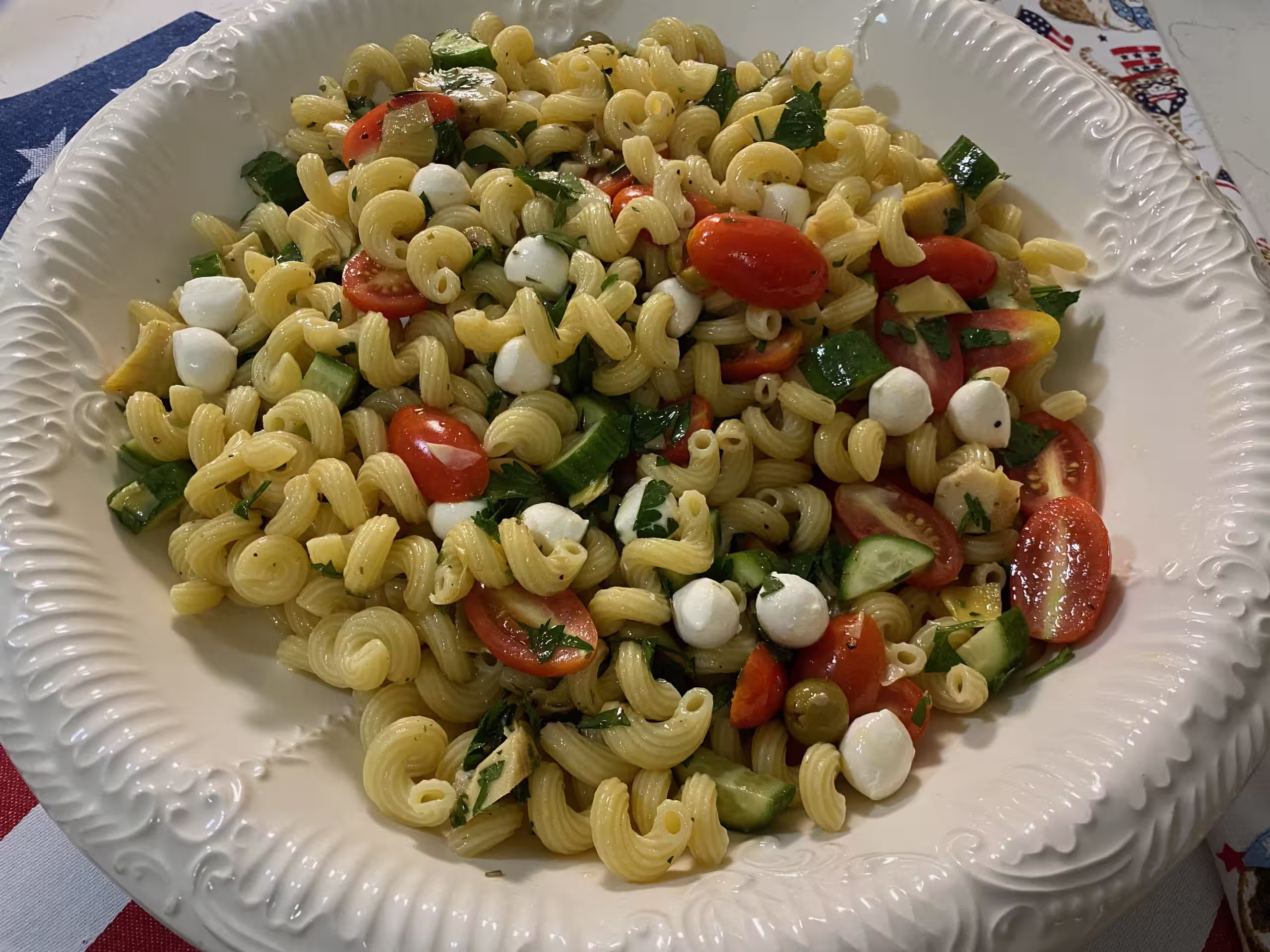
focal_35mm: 26
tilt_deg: -61.2
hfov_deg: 67.3
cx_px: 635
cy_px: 476
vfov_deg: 53.1
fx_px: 954
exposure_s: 1/60
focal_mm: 4.25
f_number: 1.8
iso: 200
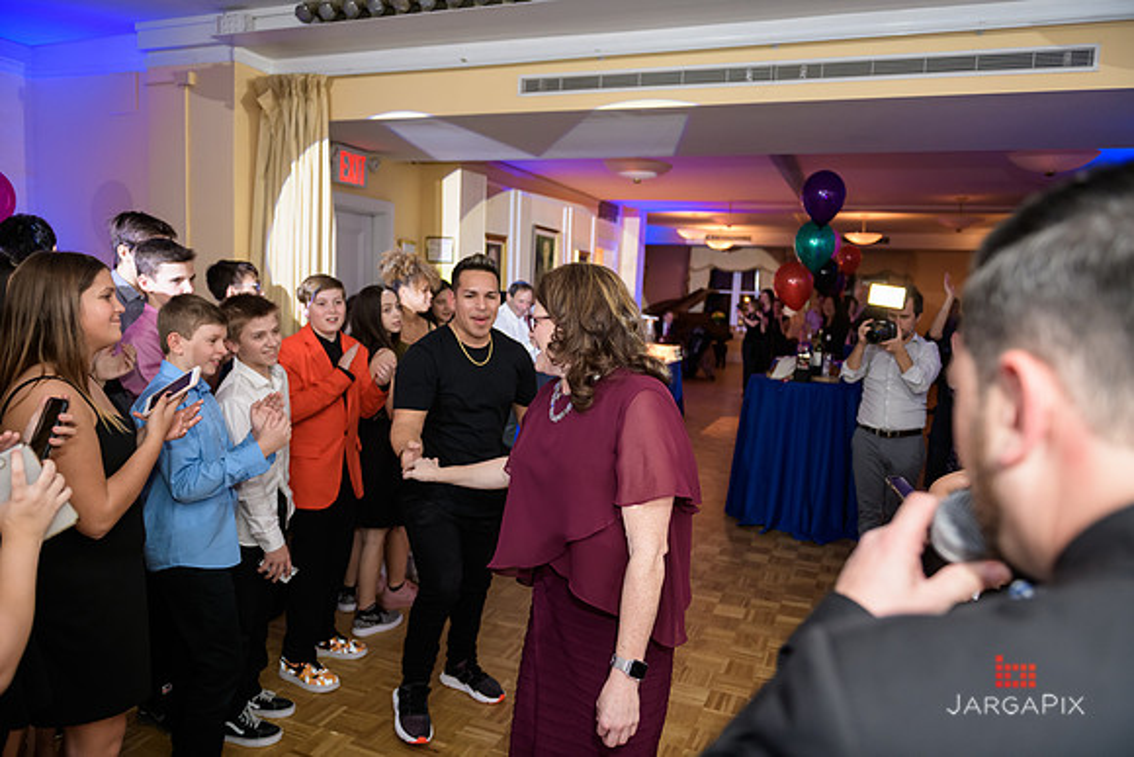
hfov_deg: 73.7
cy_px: 378
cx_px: 567
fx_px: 756
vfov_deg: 53.2
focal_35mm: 24
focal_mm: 24
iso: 800
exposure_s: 1/125
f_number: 3.2
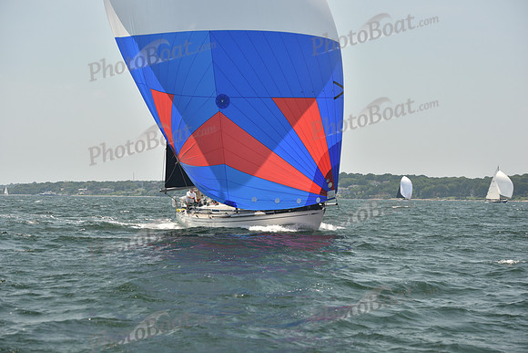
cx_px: 264
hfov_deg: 21.5
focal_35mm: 95
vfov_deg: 14.4
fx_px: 1394
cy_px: 176
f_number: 5.6
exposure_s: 1/640
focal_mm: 95
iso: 250
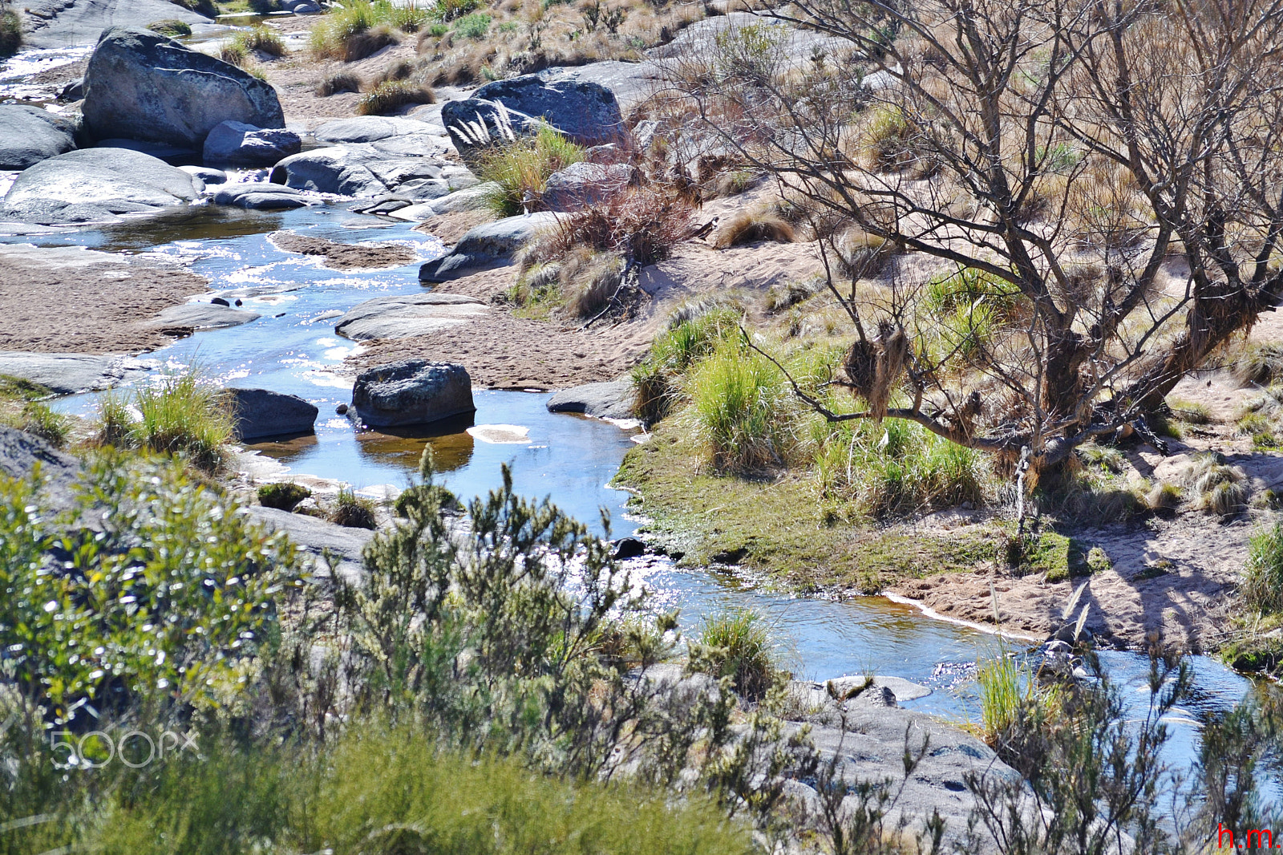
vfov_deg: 9.9
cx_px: 642
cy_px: 428
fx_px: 4917
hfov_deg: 14.9
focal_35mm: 138
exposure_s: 1/500
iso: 200
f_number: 5.6
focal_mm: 92
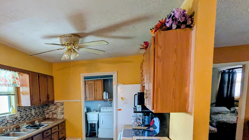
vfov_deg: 40.6
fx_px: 178
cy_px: 118
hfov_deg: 65.6
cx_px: 62
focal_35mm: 27
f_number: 2.2
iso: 252
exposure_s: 1/24
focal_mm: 2.35
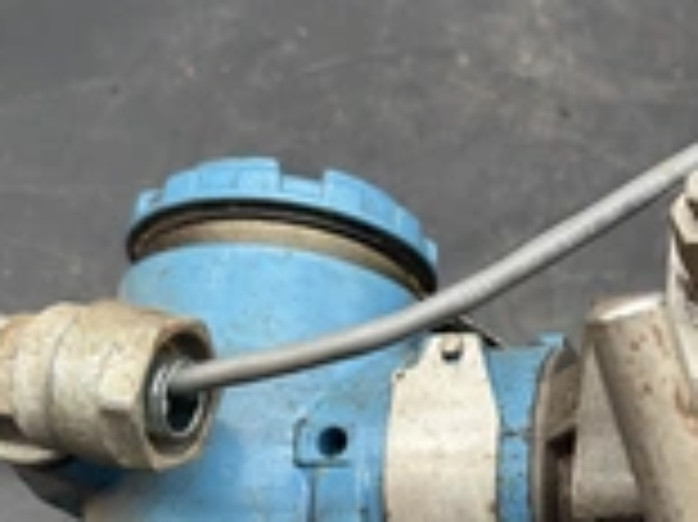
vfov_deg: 21.2
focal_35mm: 67
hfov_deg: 28.2
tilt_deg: -60.1
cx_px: 581
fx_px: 1350
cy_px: 513
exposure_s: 1/121
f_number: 1.6
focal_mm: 5.96
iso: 40
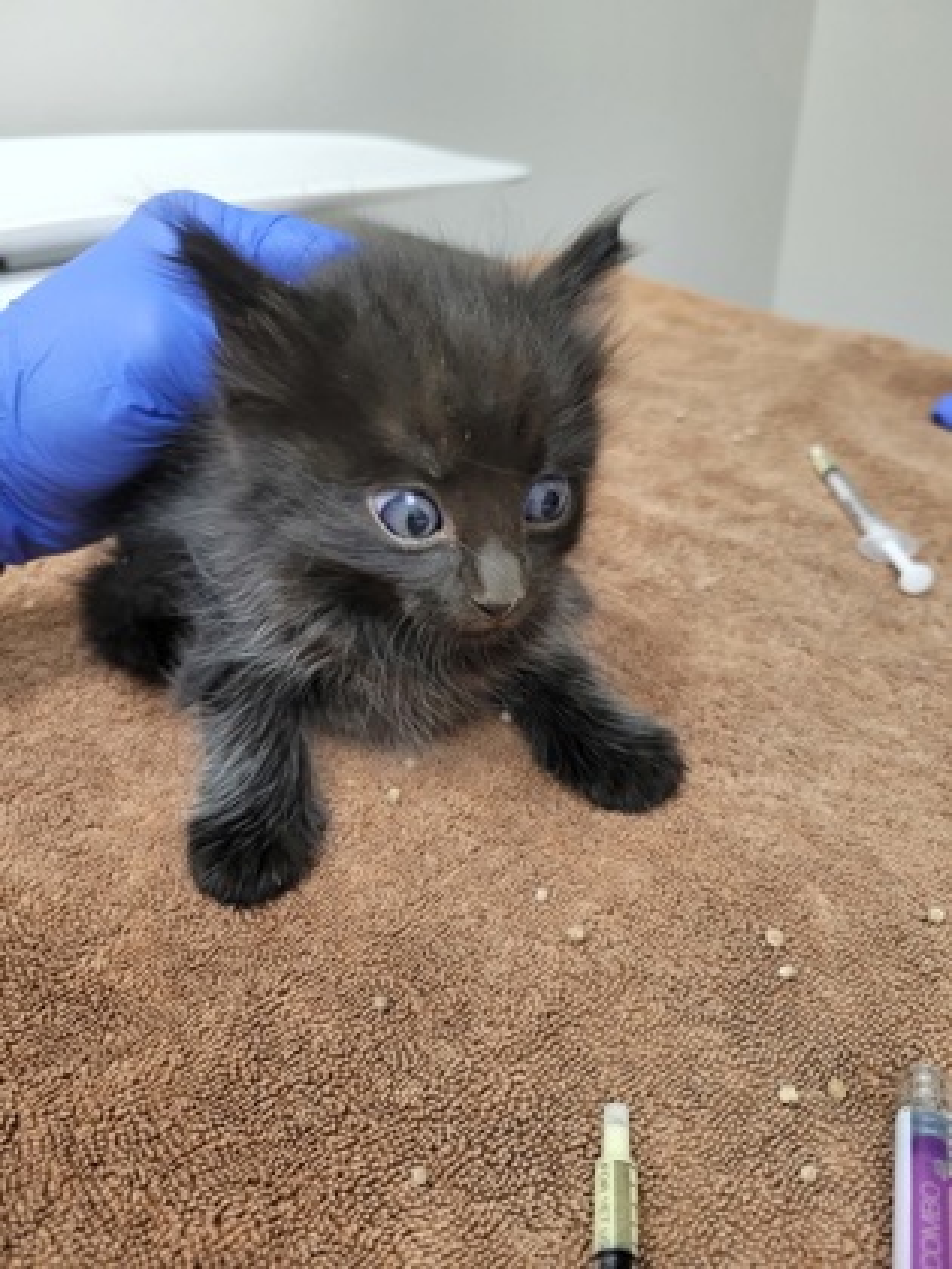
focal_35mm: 26
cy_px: 634
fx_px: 953
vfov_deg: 67.3
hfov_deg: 53.1
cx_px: 476
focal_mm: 5.4
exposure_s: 1/120
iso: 320
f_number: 1.8
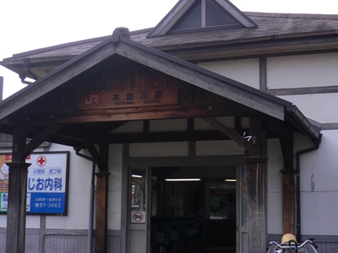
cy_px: 125
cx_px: 206
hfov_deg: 36.7
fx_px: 508
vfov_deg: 28.0
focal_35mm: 52
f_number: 2.8
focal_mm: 5.8
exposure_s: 1/500
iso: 80
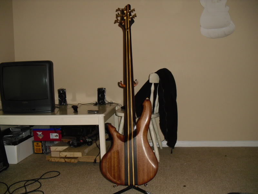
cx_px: 129
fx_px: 268
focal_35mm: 36
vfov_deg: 39.7
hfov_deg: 51.4
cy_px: 97
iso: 400
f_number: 3.1
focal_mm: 6.3
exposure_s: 1/60
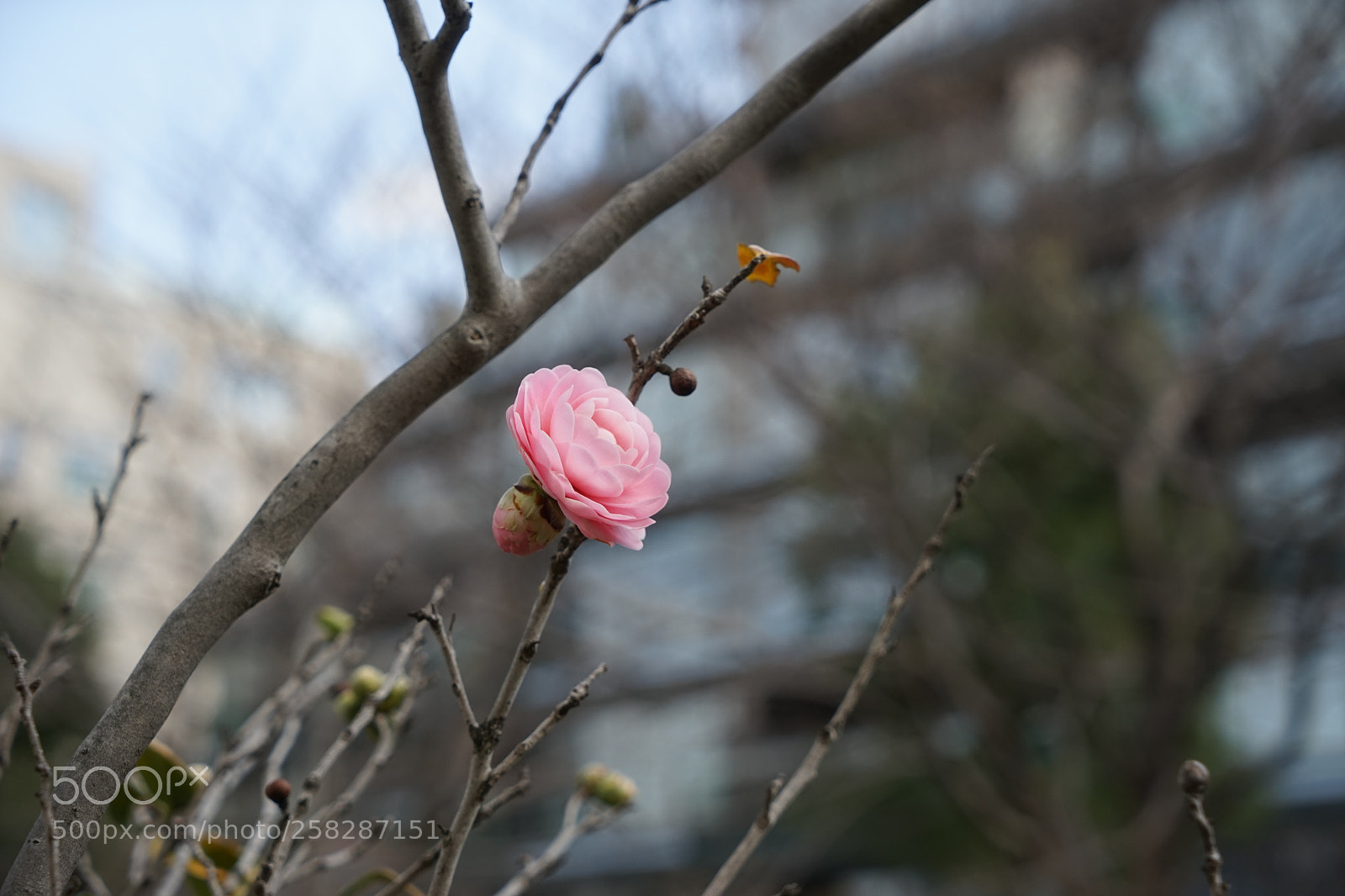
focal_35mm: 70
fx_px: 2615
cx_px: 672
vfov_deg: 19.4
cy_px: 448
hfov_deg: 28.8
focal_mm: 70
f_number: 5.6
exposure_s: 1/400
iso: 200
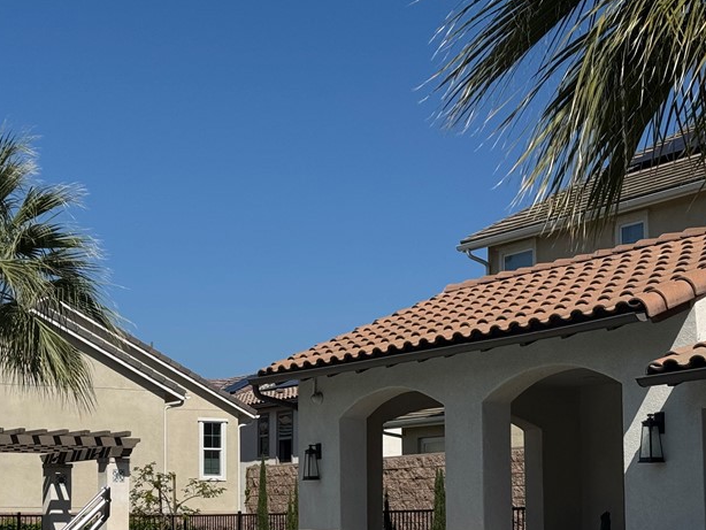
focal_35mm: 80
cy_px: 395
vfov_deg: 18.3
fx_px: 1632
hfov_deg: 24.3
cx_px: 244
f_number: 1.78
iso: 64
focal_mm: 6.76
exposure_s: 1/9009
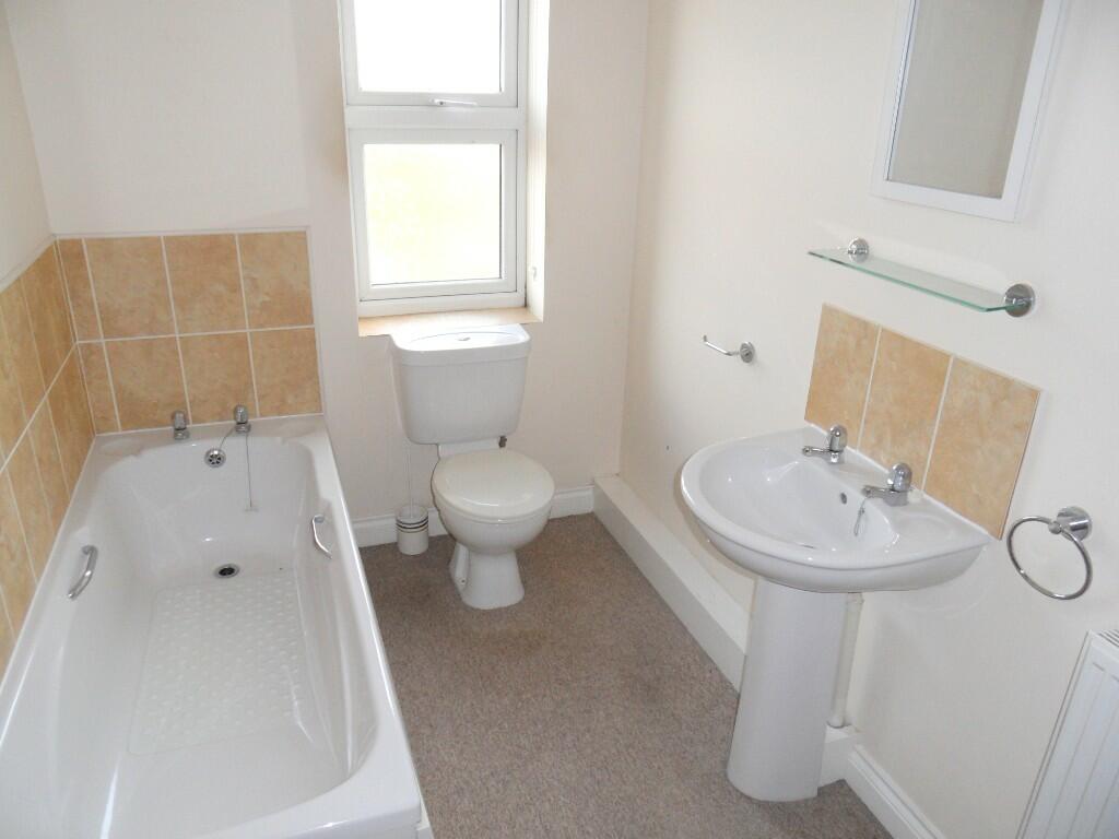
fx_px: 776
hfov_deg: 71.6
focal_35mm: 24
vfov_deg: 56.8
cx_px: 560
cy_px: 420
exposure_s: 1/90
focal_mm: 3.9
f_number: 3.2
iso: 100
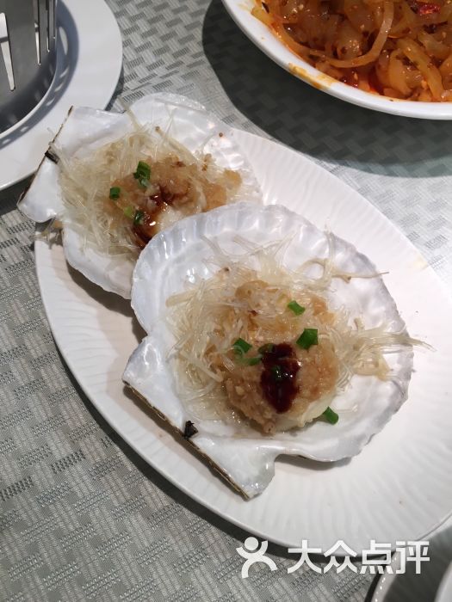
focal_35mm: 29
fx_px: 505
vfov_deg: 61.7
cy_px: 301
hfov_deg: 48.2
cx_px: 226
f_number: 2.2
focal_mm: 4.15
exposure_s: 1/33
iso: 25
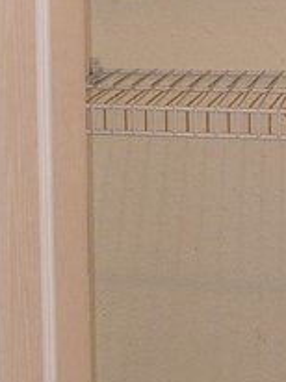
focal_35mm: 137
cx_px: 250
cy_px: 35
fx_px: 1512
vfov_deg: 14.3
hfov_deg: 10.8
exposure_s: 1/80
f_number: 4.5
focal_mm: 18
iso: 800
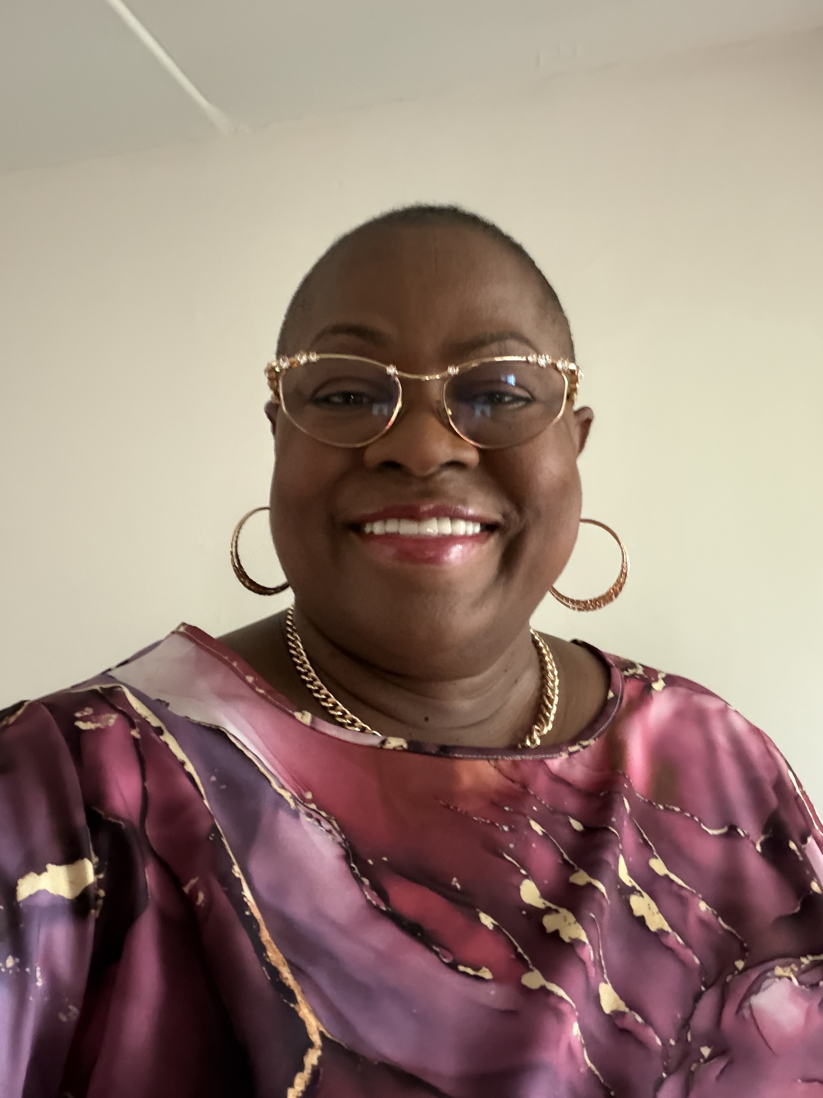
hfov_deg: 46.8
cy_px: 549
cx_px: 412
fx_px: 951
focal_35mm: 30
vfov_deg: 60.0
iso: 800
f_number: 1.9
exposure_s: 1/15
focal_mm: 2.71
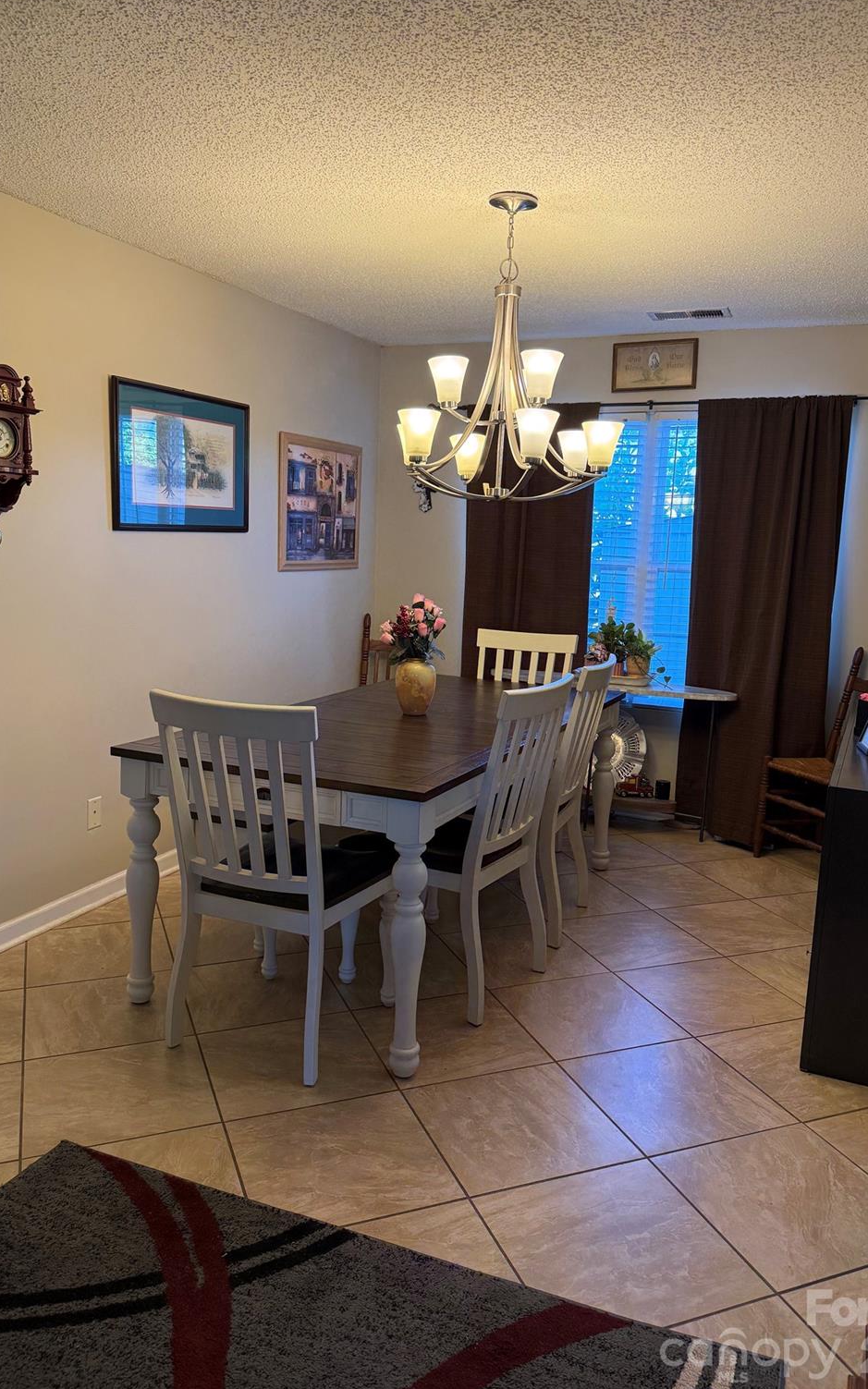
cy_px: 682
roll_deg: -2.0
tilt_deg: -8.0
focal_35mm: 26
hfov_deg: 47.6
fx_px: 984
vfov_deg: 70.4
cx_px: 440
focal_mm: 6.76
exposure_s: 1/120
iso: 160
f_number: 1.78
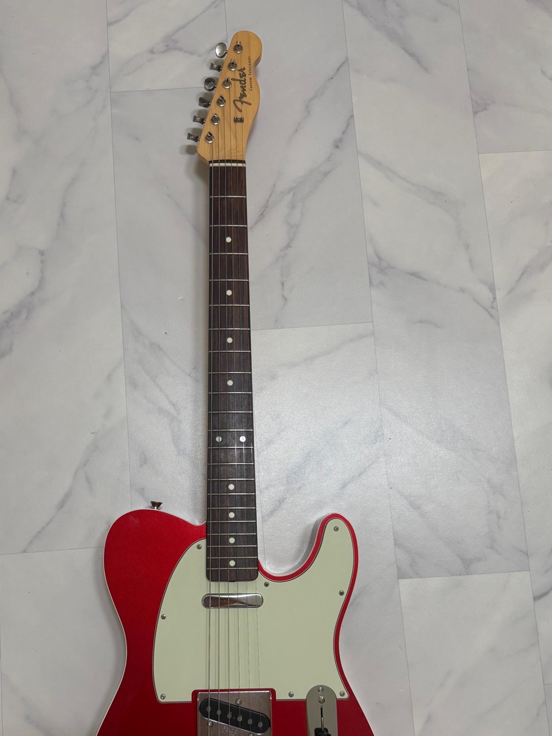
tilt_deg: -82.7
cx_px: 238
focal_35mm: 31
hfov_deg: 45.3
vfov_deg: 57.6
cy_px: 465
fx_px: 659
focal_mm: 6.76
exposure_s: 1/120
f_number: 1.78
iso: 200
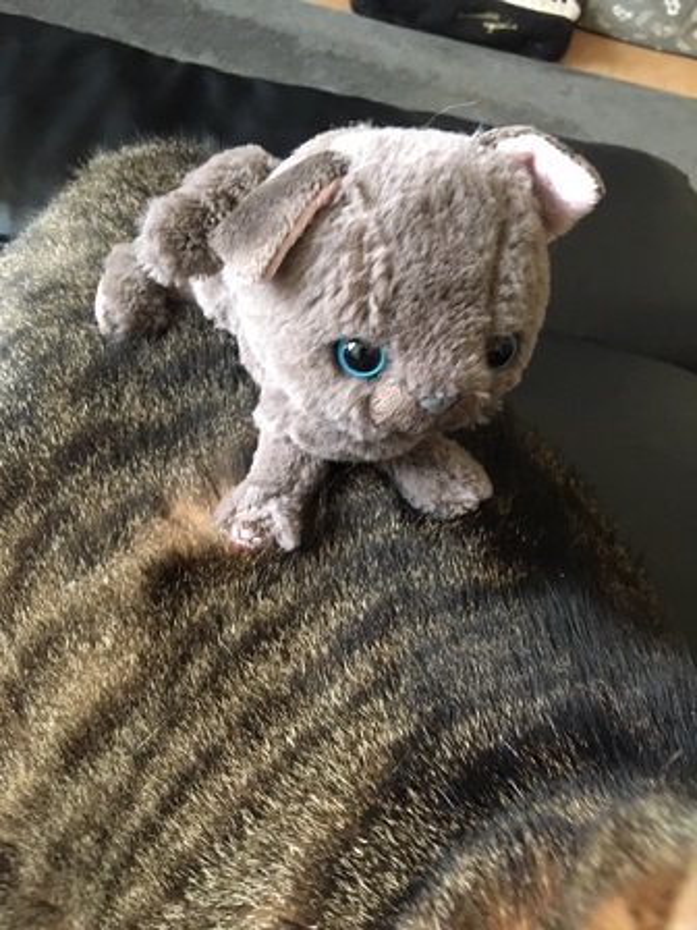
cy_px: 465
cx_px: 348
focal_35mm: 29
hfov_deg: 48.2
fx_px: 779
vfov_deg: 61.7
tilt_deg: -47.9
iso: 200
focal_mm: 4.15
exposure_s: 1/15
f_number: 2.2
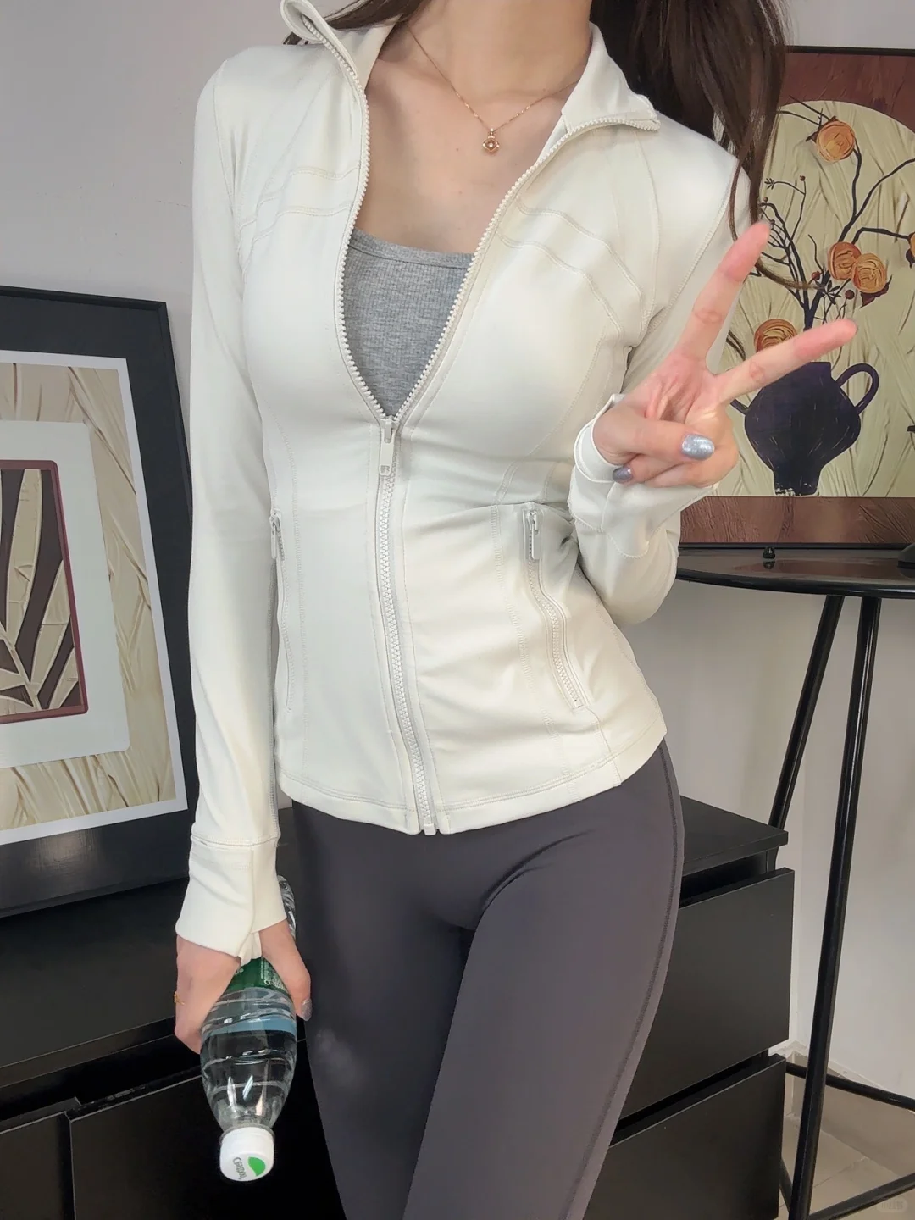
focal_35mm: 30
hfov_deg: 46.8
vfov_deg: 60.0
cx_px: 458
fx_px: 1057
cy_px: 610
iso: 40
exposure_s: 1/100
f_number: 1.9
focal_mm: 2.69
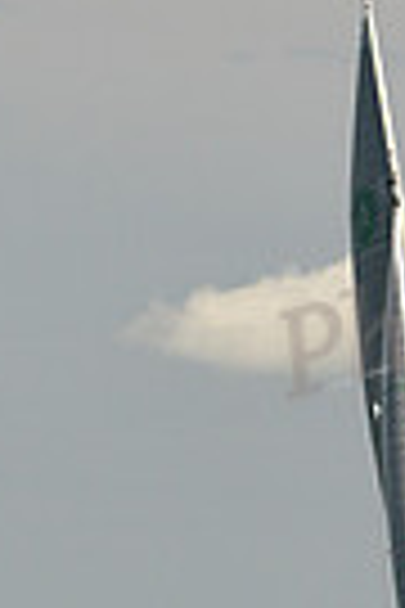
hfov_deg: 2.2
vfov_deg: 3.3
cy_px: 113
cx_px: 47
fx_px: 10512
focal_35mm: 623
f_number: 5.6
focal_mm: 145
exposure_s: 1/1250
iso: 320
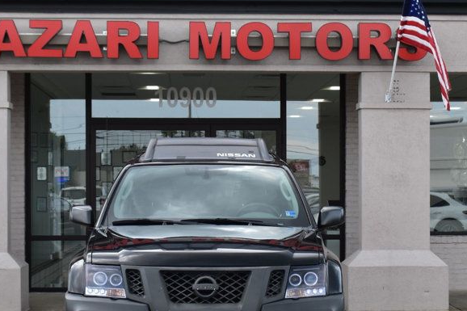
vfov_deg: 16.0
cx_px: 249
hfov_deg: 23.9
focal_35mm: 85
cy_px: 212
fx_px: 1102
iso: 400
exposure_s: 1/200
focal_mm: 32
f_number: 10
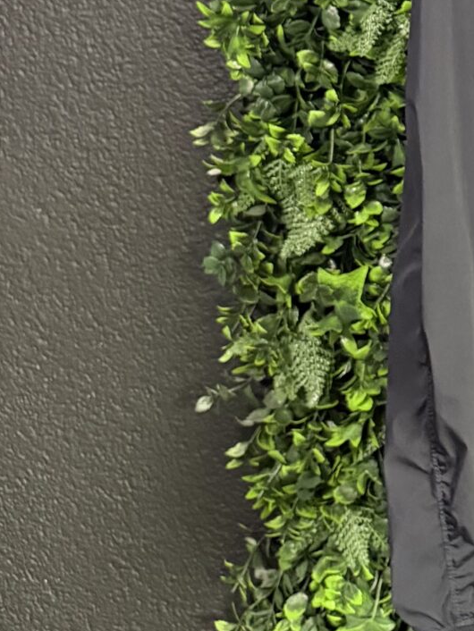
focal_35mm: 87
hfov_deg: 14.8
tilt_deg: -3.2
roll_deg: -0.2
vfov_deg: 21.2
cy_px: -92
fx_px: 1587
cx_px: 855
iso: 800
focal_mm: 6.76
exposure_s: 1/42
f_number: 1.78
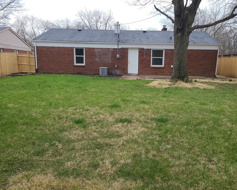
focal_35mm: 33
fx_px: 231
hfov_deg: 54.0
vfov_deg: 44.4
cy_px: 109
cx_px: 136
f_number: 1.8
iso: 40
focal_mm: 5.4
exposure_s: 1/285
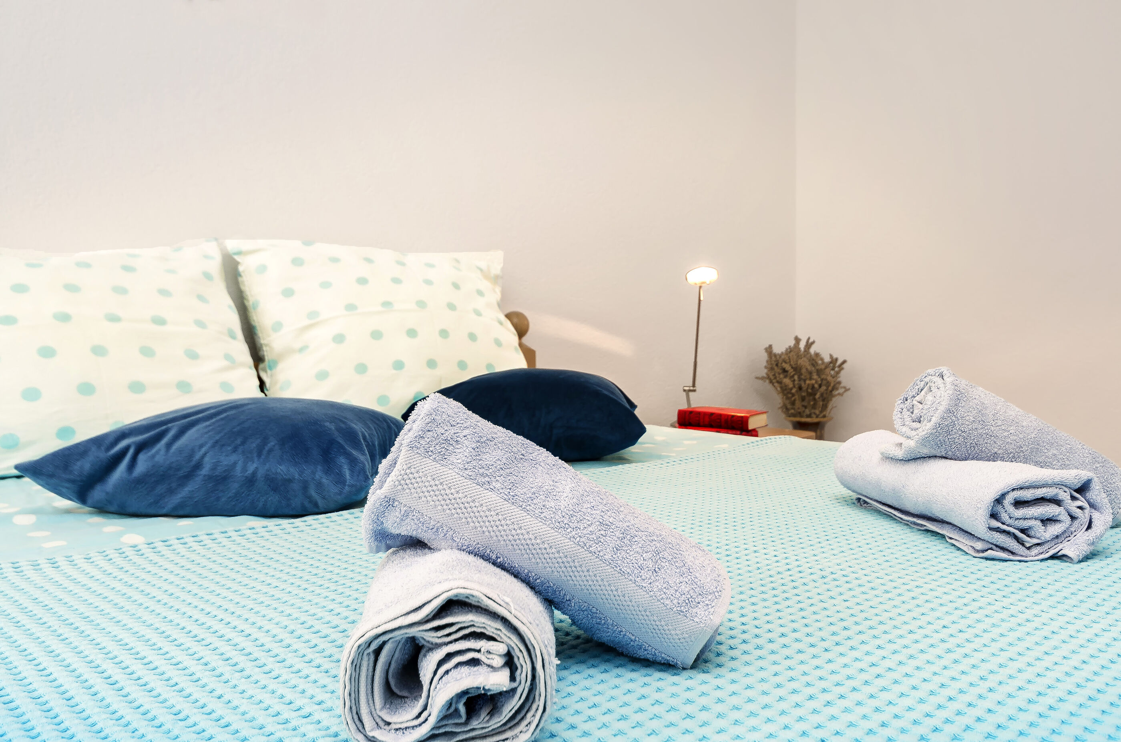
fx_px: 932
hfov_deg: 62.0
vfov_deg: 43.4
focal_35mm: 30
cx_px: 560
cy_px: 371
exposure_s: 1/13
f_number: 7.1
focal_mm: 20
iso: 100
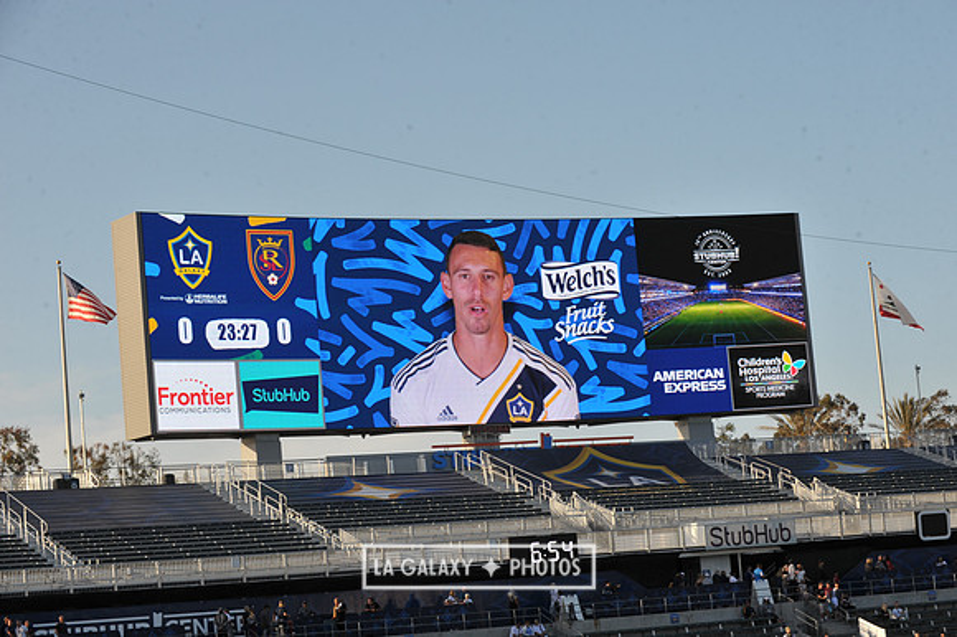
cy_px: 318
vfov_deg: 13.9
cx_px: 478
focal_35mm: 98
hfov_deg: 20.8
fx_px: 2604
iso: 400
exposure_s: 1/500
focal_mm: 98
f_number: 11
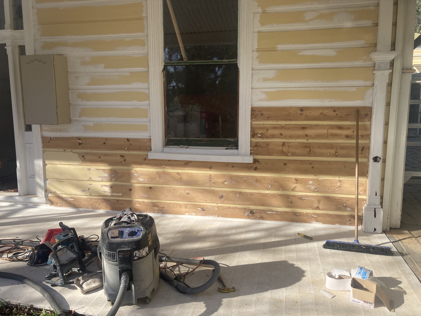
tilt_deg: -7.3
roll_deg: -0.1
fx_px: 341
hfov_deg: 63.4
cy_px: 158
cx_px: 210
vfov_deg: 49.7
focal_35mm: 28
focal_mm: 3.99
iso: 20
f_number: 1.8
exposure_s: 1/979
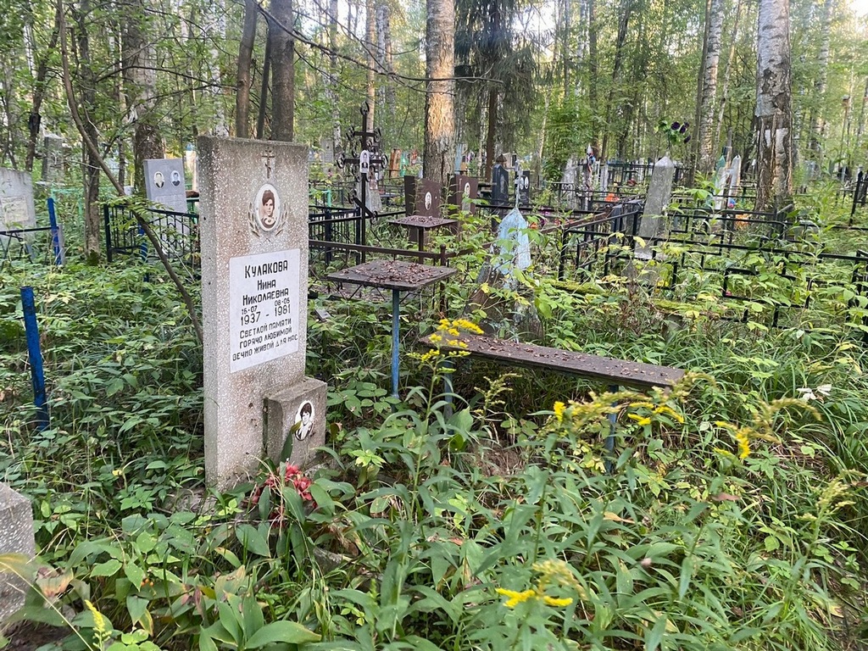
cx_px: 434
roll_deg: +0.2
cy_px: 326
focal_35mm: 26
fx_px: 652
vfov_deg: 53.1
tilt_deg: -7.2
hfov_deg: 67.3
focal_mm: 4.25
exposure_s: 1/60
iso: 160
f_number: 1.8
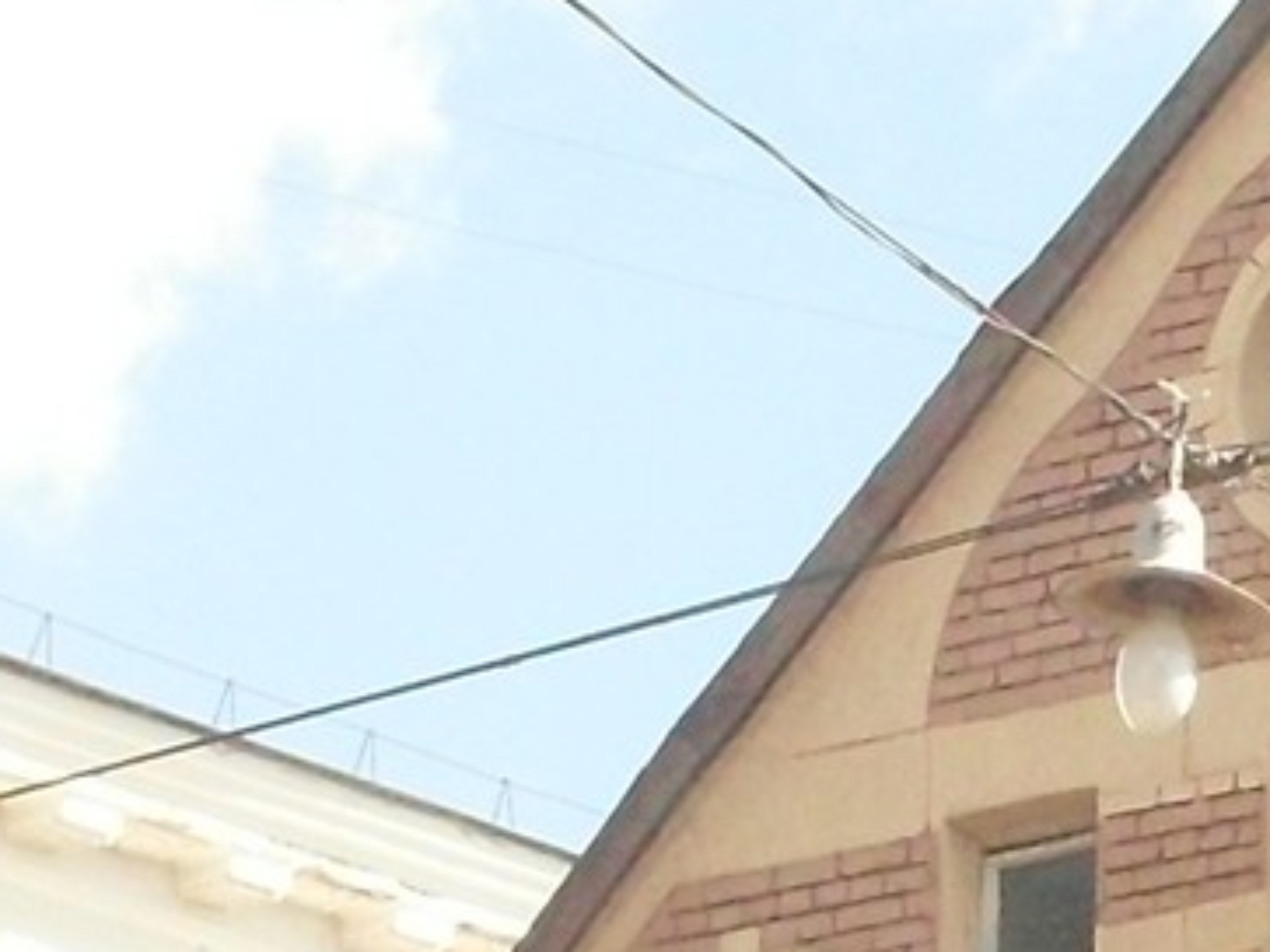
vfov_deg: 6.2
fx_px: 8692
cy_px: 1556
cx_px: 1842
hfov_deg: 8.2
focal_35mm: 237
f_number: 9.9
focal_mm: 9.9
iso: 400
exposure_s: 1/250
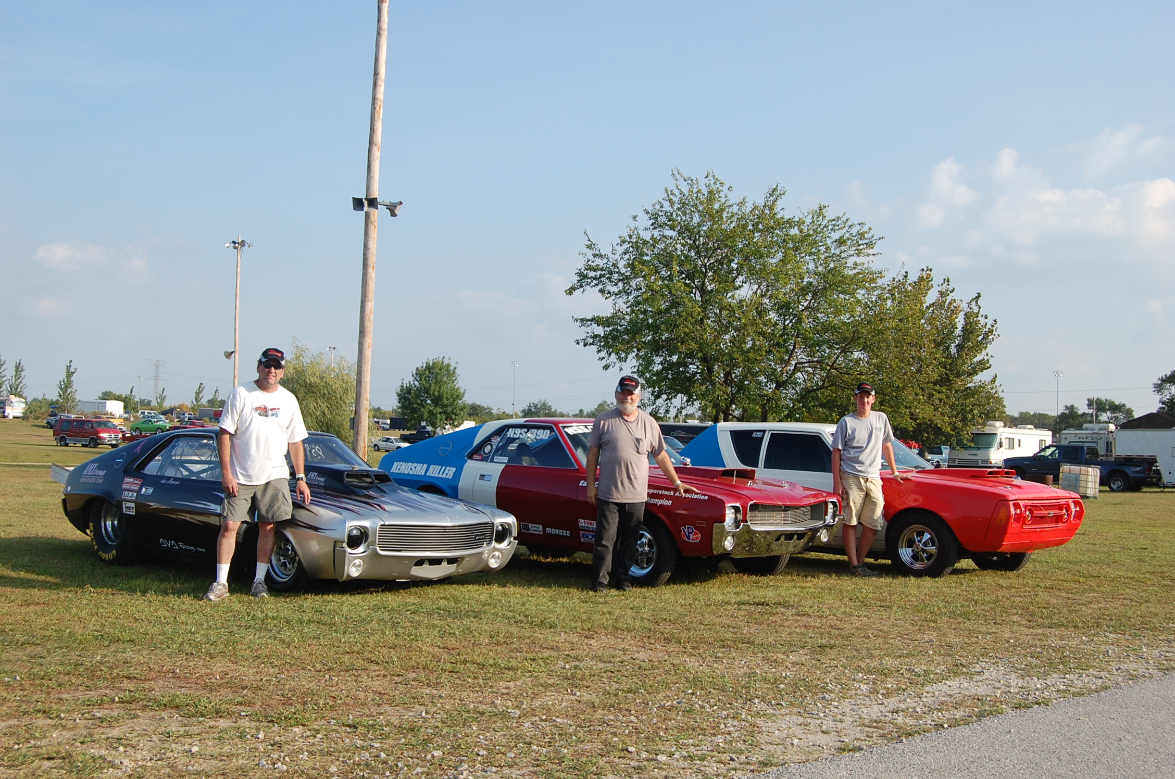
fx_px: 1368
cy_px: 390
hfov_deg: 46.5
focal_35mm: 42
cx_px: 588
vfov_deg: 31.8
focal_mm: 28
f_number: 8
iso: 200
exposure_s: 1/250
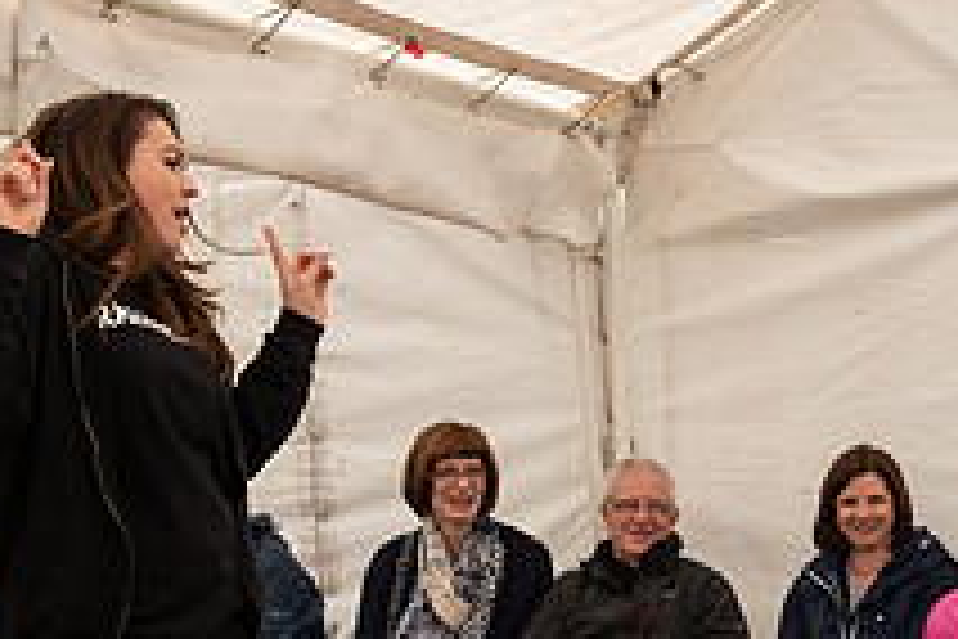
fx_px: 2900
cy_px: 646
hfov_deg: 18.1
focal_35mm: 109
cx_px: 1043
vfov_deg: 12.4
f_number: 8
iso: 800
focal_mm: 40
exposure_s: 1/320
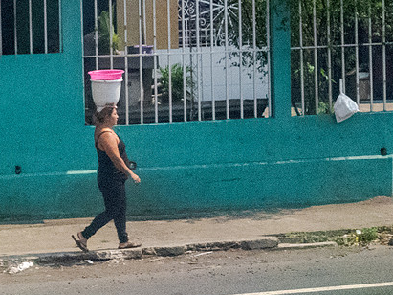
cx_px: -27
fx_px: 1305
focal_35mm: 115
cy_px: 98
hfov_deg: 16.7
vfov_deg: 12.9
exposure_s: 1/800
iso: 8000
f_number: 4.5
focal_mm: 24
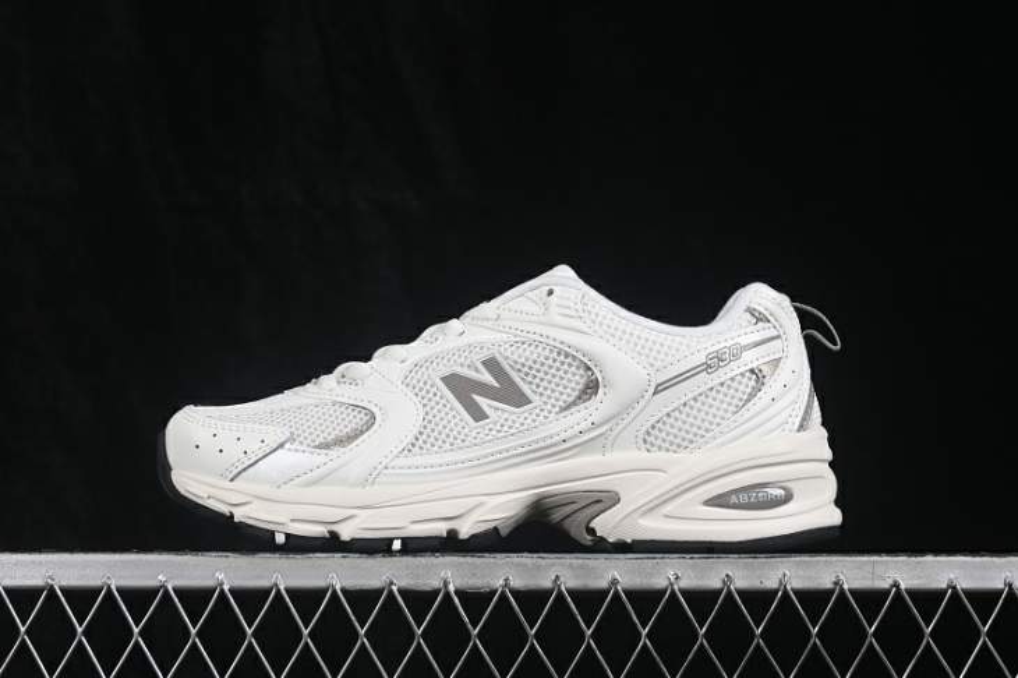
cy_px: 339
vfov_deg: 18.2
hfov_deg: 27.0
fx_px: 2120
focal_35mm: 75
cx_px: 509
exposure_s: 1/80
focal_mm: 50
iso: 160
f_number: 8
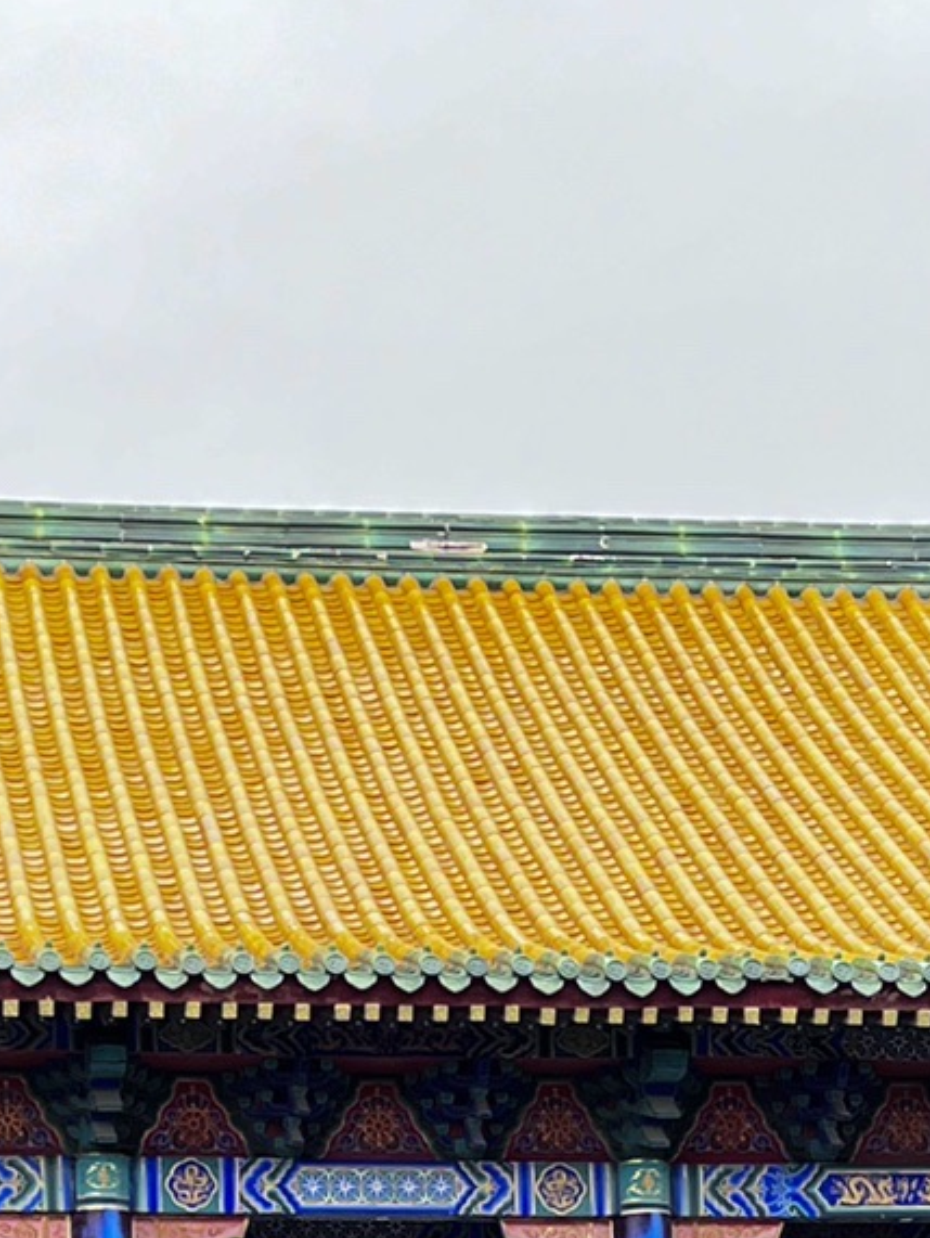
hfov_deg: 16.2
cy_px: 980
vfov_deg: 21.3
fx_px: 3256
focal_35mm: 91
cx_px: 377
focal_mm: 5.7
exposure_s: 1/488
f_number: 1.5
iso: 50
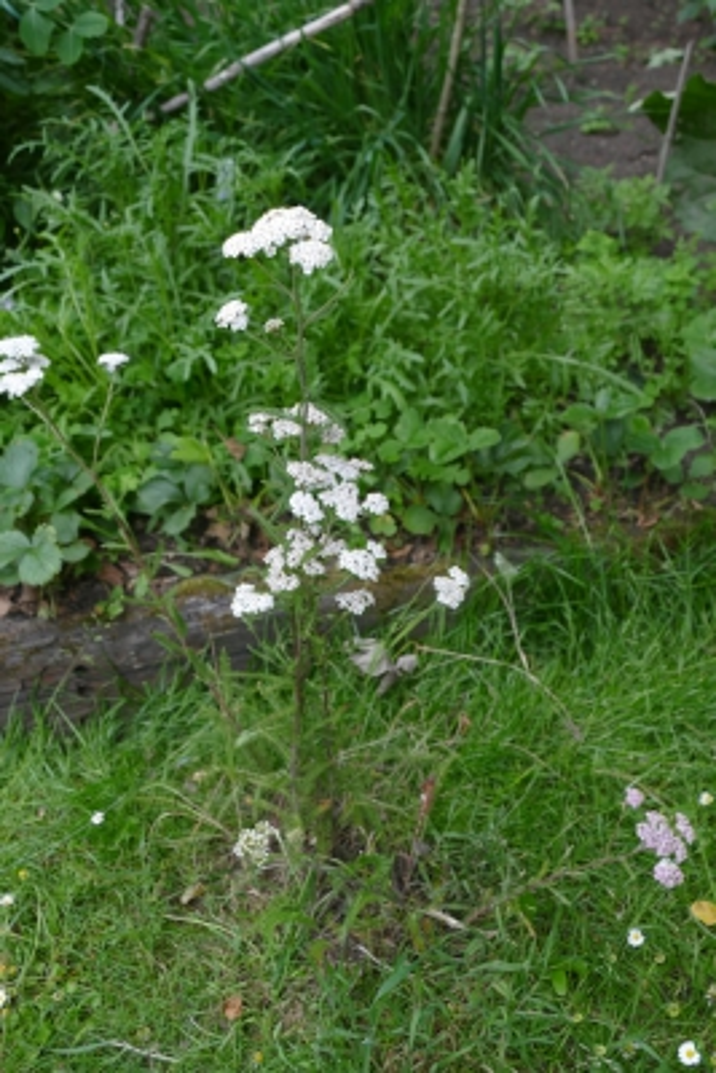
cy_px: 536
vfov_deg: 48.4
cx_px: 358
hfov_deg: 33.4
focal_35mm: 40
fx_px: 1192
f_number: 3.2
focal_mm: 14.76
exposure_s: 1/80
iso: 400
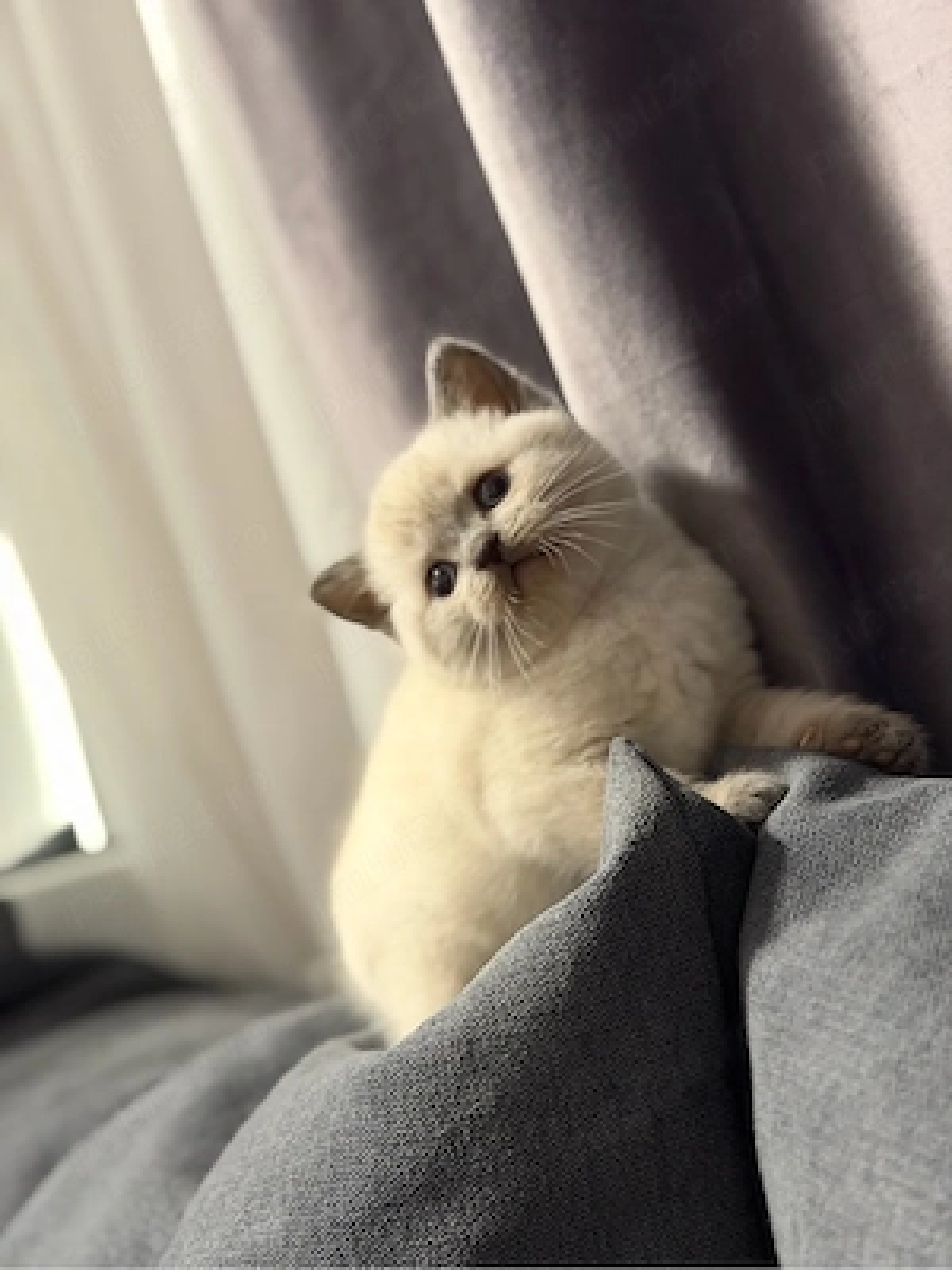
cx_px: 476
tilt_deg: +0.6
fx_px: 1760
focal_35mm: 48
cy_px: 635
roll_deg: +15.7
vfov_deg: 39.7
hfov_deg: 30.3
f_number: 1.78
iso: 500
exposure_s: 1/40
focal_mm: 6.76
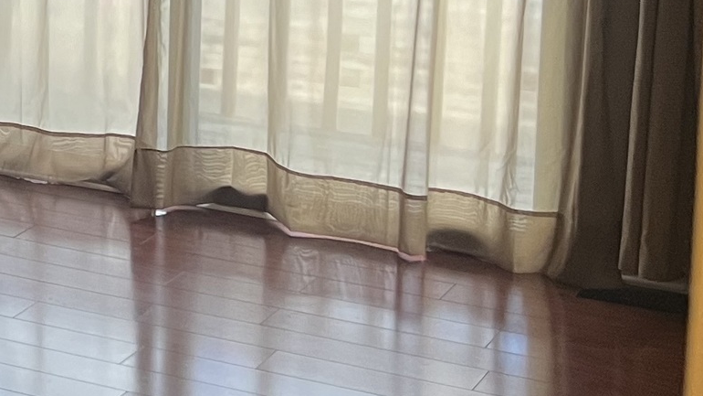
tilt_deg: -7.8
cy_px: -156
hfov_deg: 16.6
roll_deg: +0.3
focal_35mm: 113
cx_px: -455
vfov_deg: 10.4
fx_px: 2106
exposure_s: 1/60
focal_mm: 5.7
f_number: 1.5
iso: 200
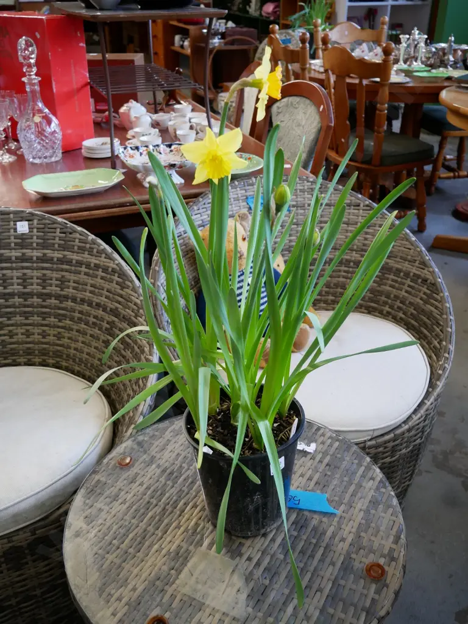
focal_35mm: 34
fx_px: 613
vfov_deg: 54.0
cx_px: 234
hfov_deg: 41.8
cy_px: 312
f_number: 4
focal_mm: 17
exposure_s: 1/60
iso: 640
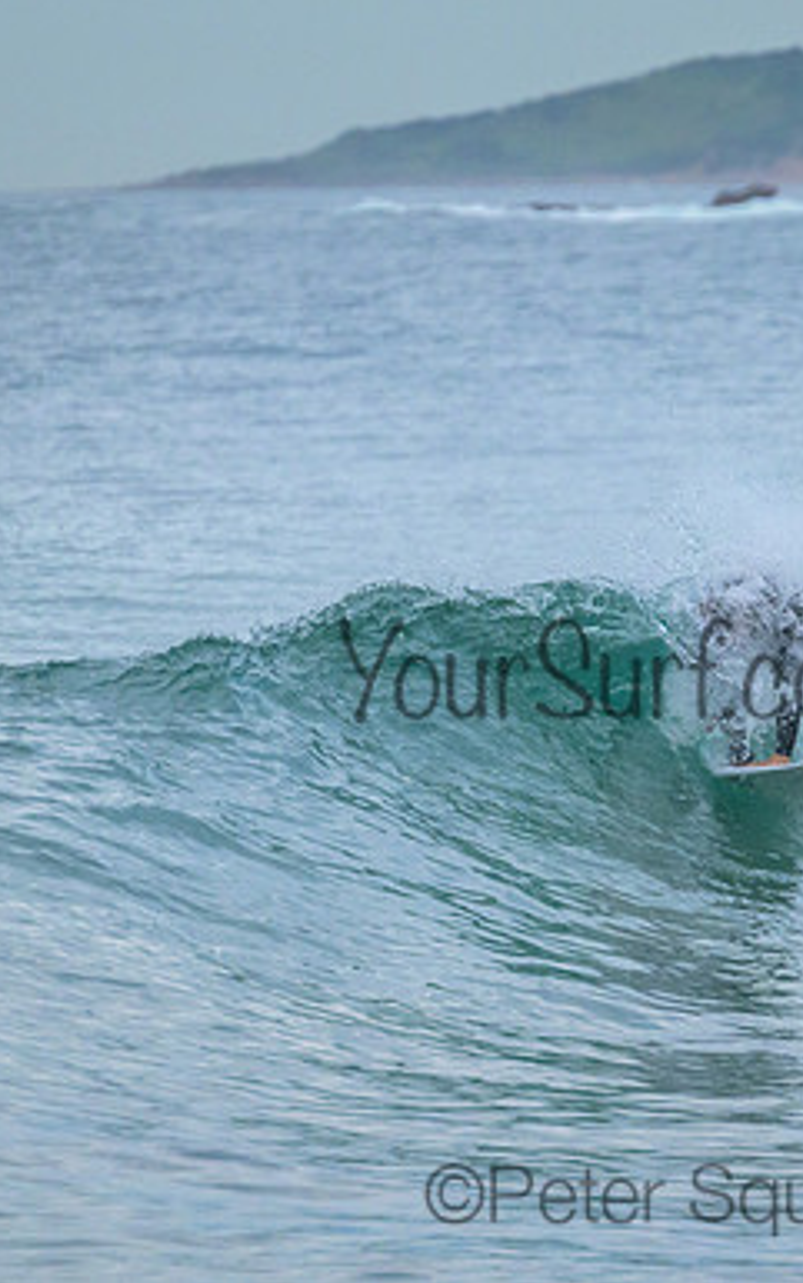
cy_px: 642
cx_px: 683
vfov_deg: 2.2
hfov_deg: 1.4
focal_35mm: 937
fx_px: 32772
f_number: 11
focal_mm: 610
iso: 3600
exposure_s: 1/1250
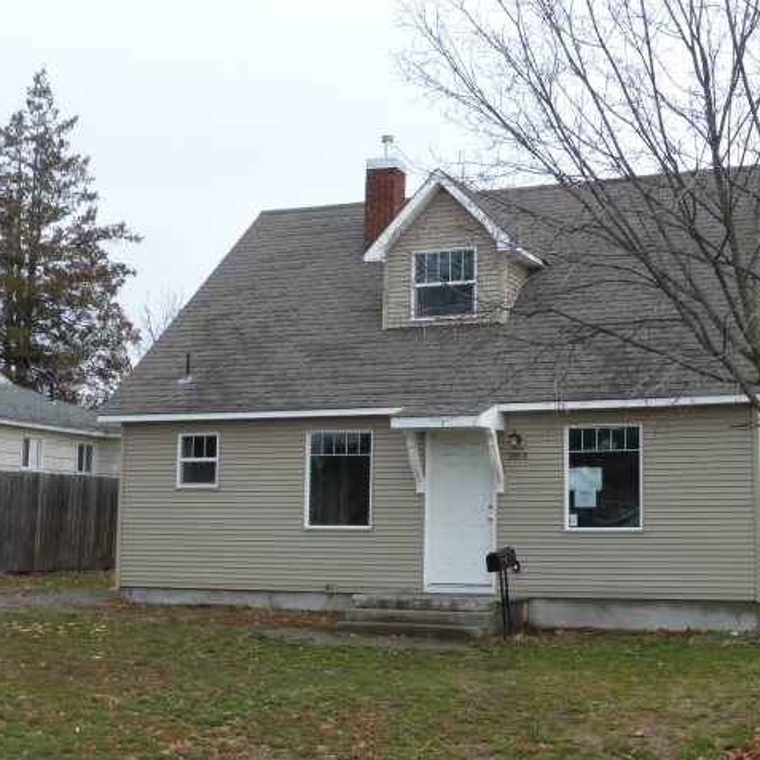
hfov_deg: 33.2
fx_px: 1267
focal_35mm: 51
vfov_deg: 33.4
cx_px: 478
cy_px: 379
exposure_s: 1/125
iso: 100
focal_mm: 7.4
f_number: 3.9
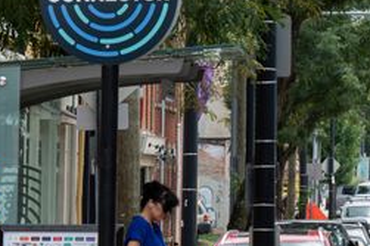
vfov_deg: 3.6
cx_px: 383
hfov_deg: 5.4
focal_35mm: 382
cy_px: 211
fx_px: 3923
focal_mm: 120
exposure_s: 1/400
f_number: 13
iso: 640
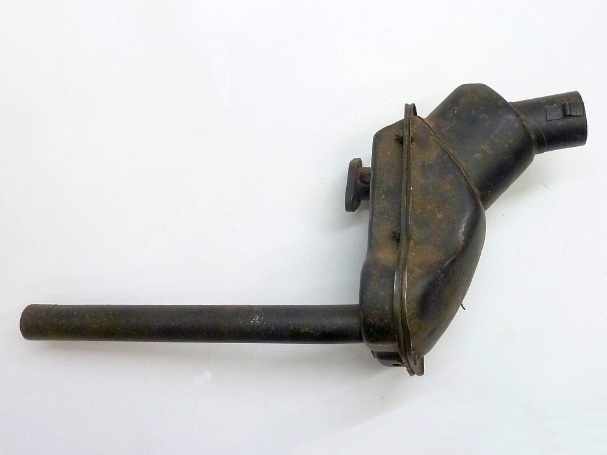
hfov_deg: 56.8
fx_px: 561
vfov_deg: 44.2
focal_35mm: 32
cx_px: 304
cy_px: 228
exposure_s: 1/30
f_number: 3.5
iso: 400
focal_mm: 5.3
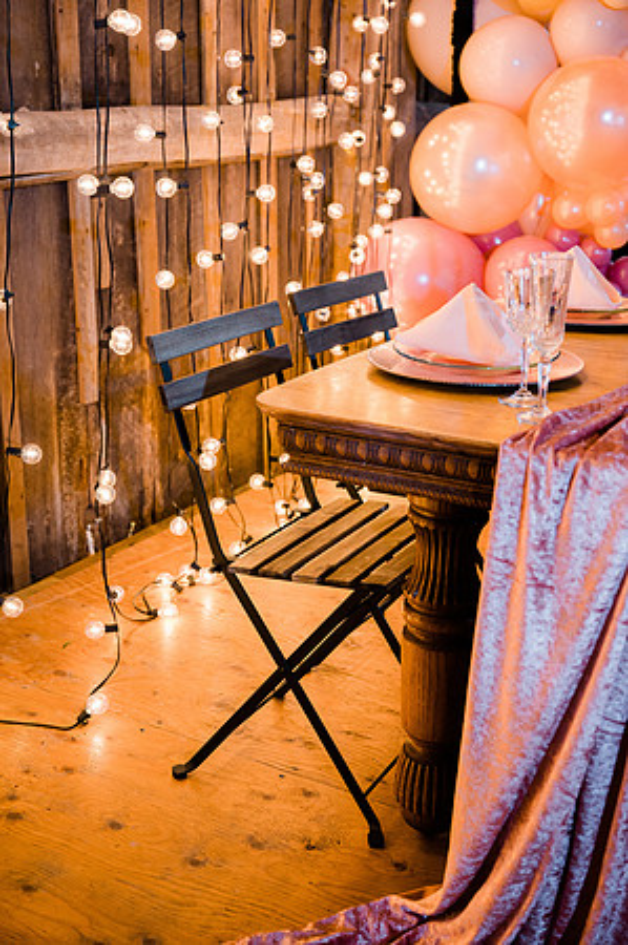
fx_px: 1154
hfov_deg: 30.4
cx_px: 314
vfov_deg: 44.5
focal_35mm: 44
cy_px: 472
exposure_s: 1/200
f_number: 3.5
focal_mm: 44
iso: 1250
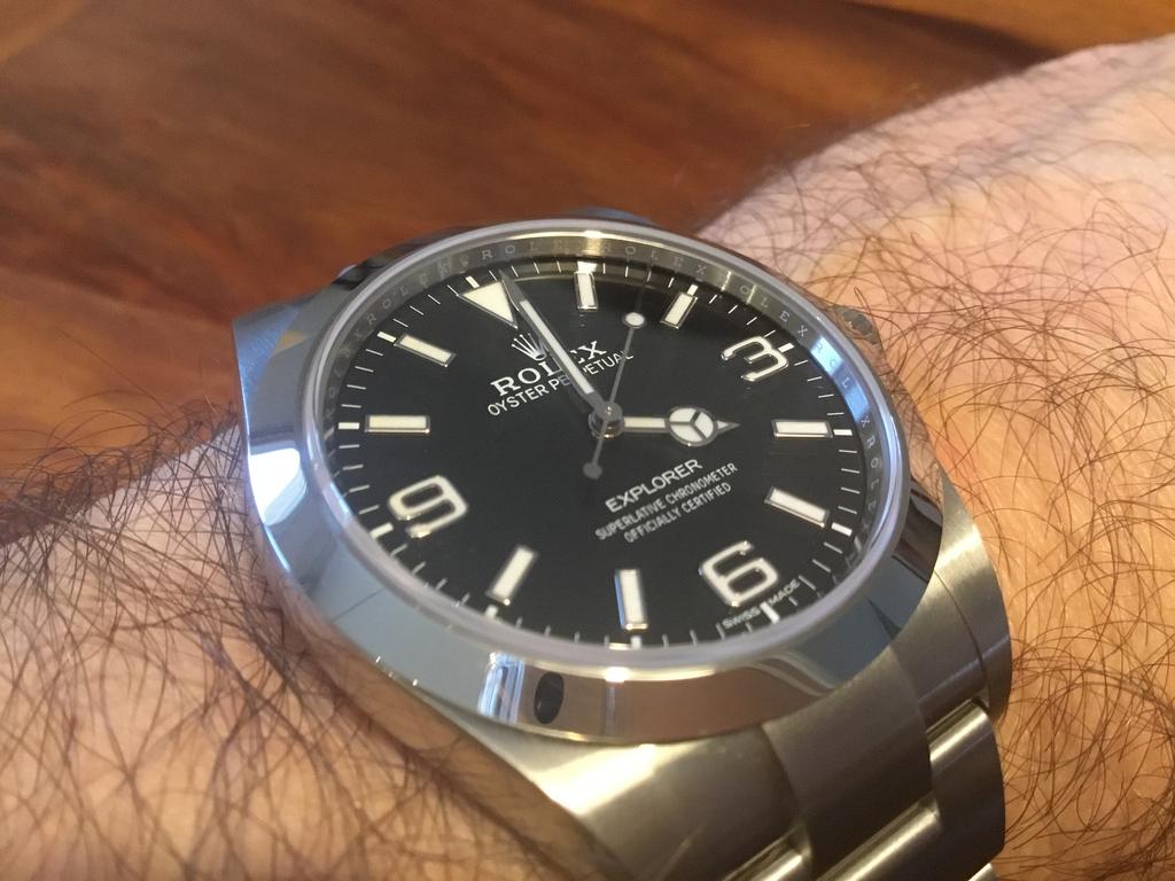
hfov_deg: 58.4
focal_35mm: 31
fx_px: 1052
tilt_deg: -46.8
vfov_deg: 45.4
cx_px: 588
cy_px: 440
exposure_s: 1/17
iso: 250
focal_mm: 3.3
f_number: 2.4
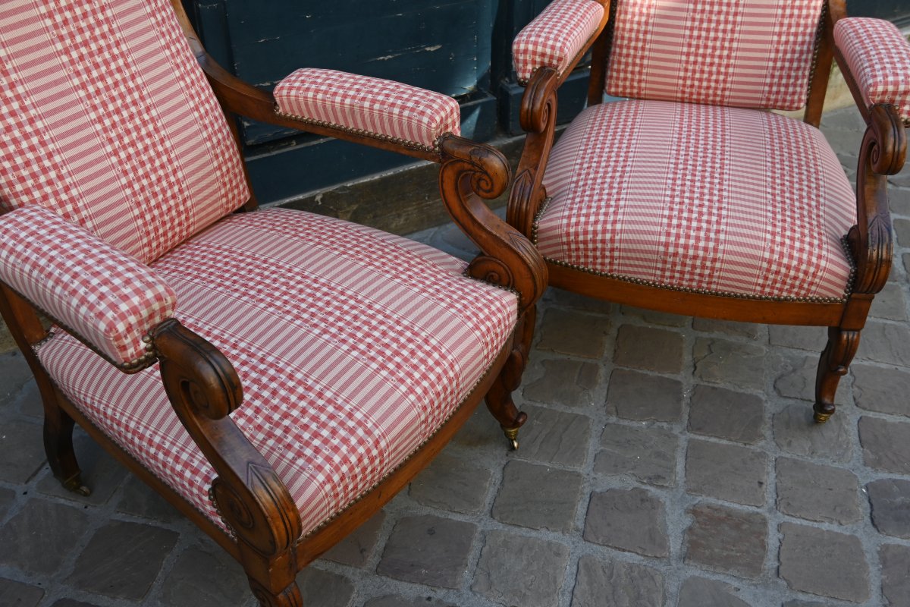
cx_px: 455
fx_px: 929
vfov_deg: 36.2
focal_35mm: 37
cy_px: 304
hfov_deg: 52.2
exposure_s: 1/250
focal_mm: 24.5
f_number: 5
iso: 200
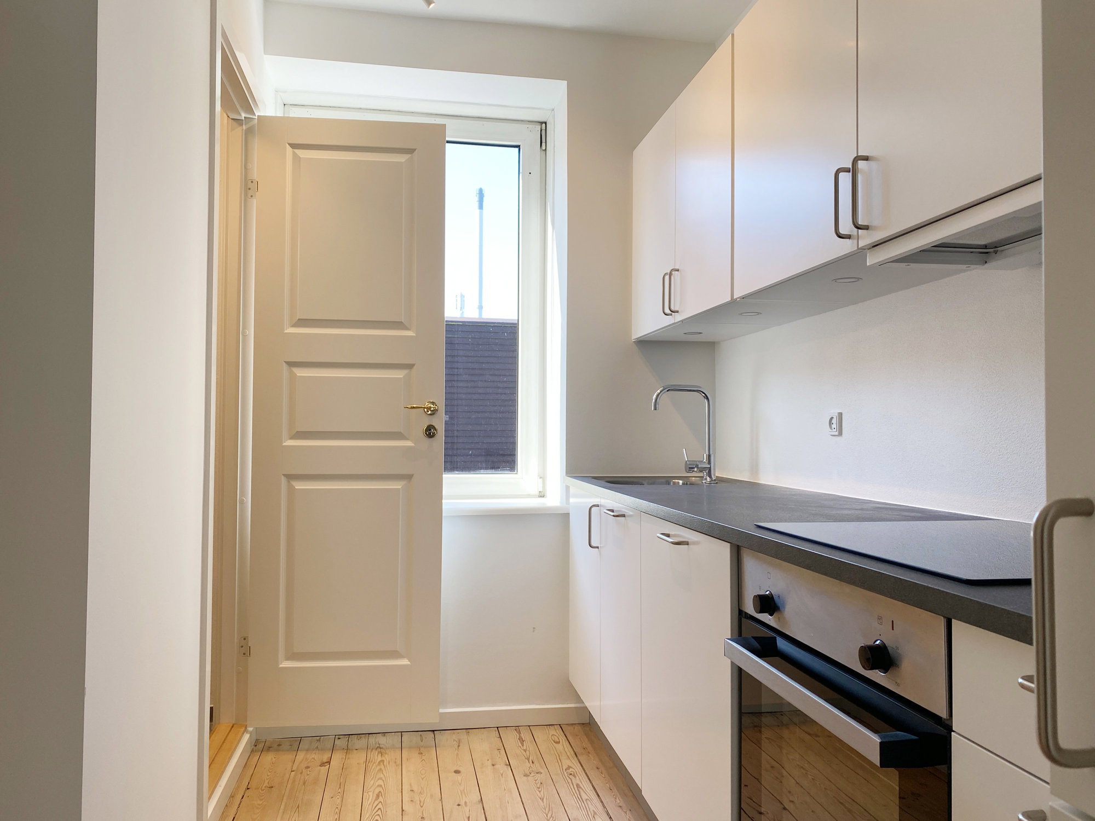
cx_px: 548
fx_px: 822
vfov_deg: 53.1
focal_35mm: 26
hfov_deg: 67.3
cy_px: 410
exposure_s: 1/137
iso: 32
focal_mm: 4.25
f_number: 1.8
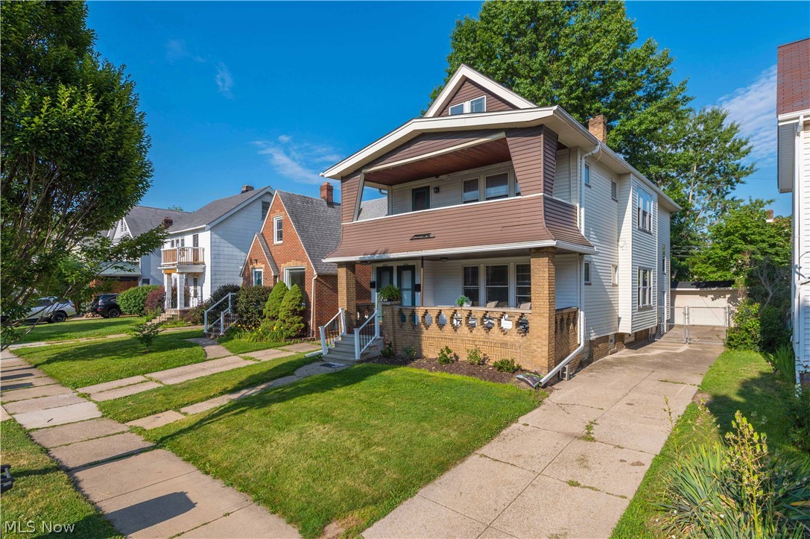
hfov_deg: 86.9
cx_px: 405
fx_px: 427
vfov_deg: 64.5
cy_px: 270
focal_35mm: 19
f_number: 9
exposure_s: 1/400
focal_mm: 19
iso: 100
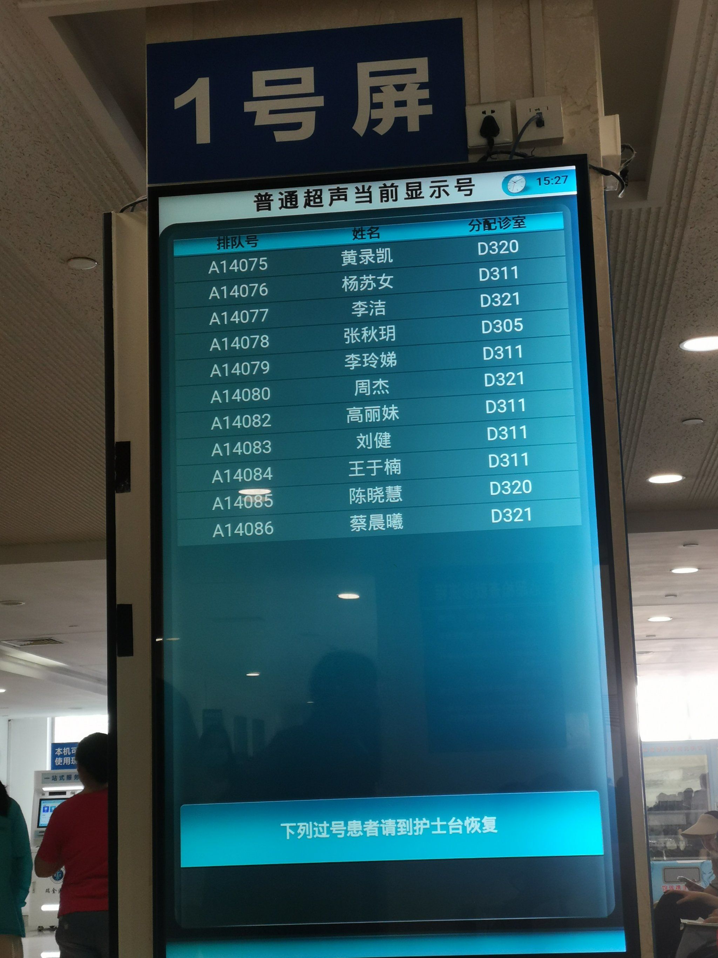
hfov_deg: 25.7
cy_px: 479
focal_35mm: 57
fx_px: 1577
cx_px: 359
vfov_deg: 33.8
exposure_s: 1/50
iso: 80
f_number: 2.4
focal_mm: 3.95
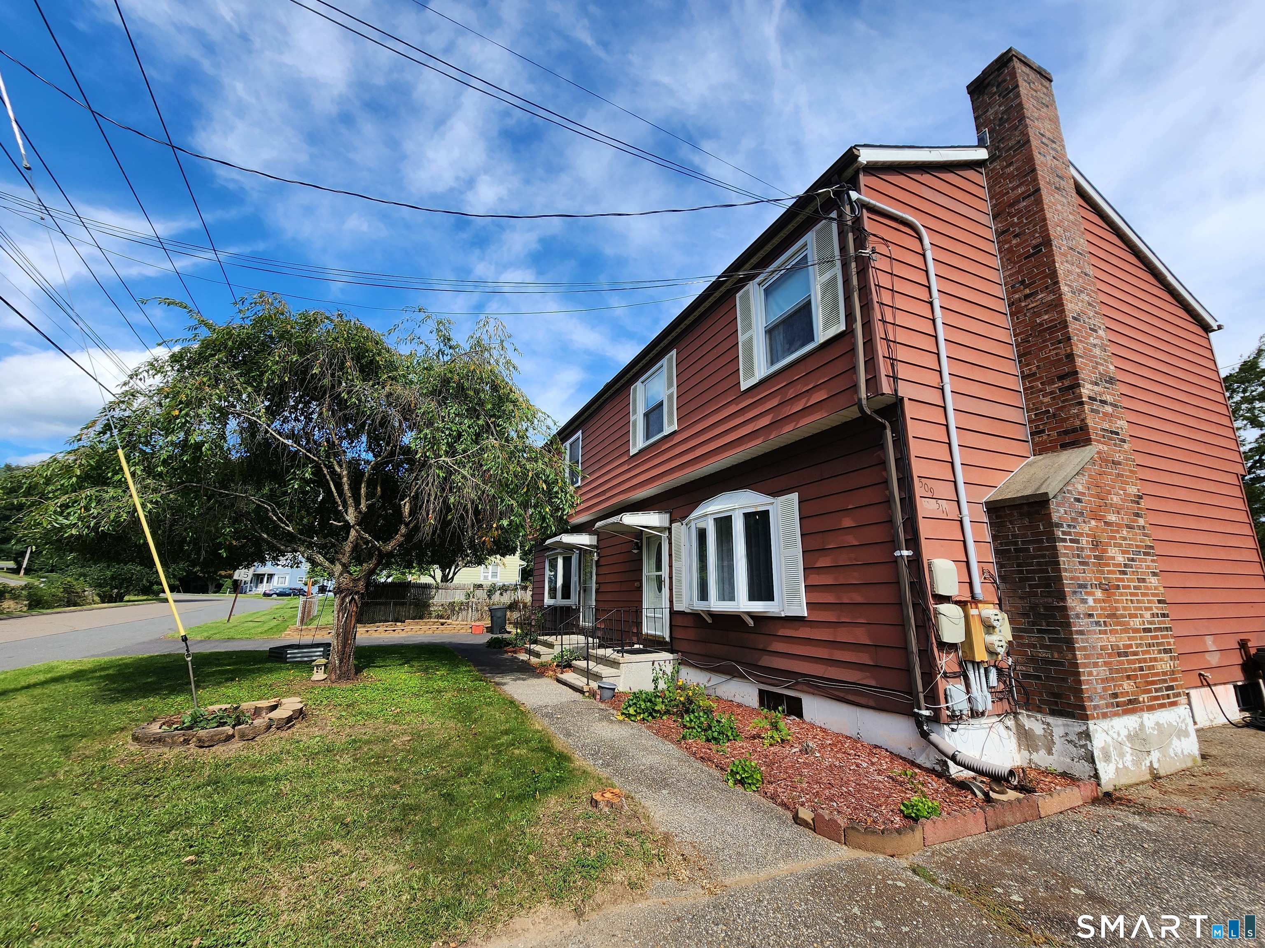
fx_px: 475
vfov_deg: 89.9
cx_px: 632
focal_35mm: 13
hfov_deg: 106.2
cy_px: 474
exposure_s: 1/1325
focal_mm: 2.2
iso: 50
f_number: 2.2
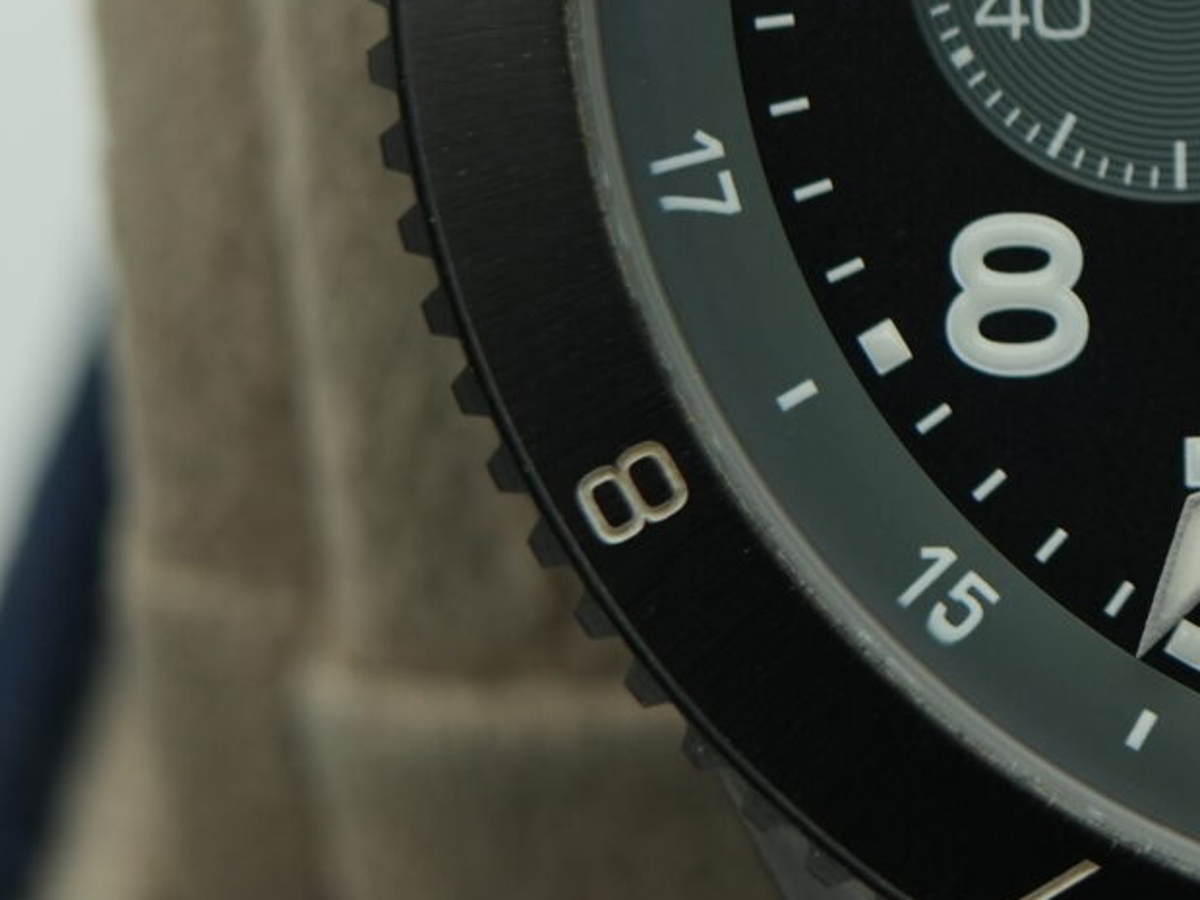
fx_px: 4819
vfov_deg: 10.6
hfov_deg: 13.6
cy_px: 3
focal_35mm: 139
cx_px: 1603
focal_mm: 35
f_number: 5
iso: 400
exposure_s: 1/250
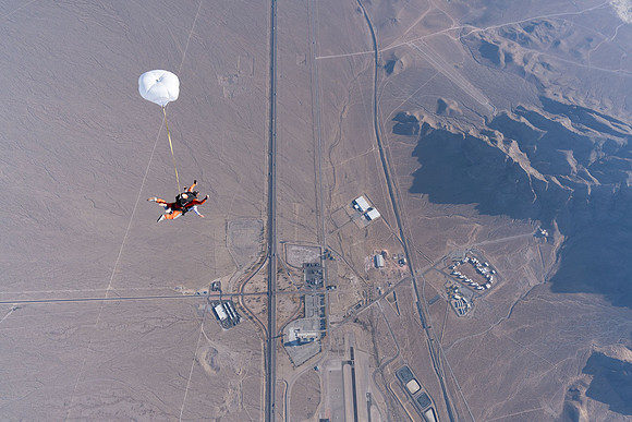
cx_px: 316
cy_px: 211
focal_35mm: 24
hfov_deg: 73.7
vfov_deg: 53.2
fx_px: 421
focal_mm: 24
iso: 800
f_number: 7.1
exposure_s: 1/2000
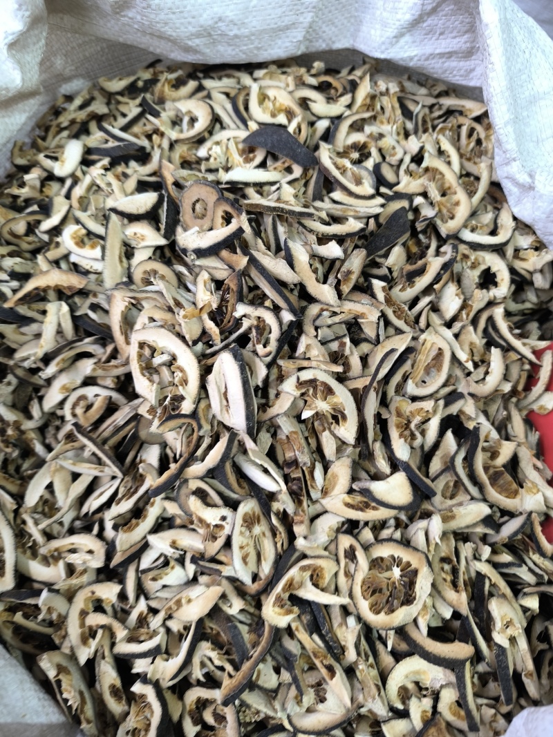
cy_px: 368
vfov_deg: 73.9
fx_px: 490
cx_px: 276
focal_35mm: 23
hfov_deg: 58.9
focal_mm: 6.14
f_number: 1.65
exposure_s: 1/33.3
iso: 800
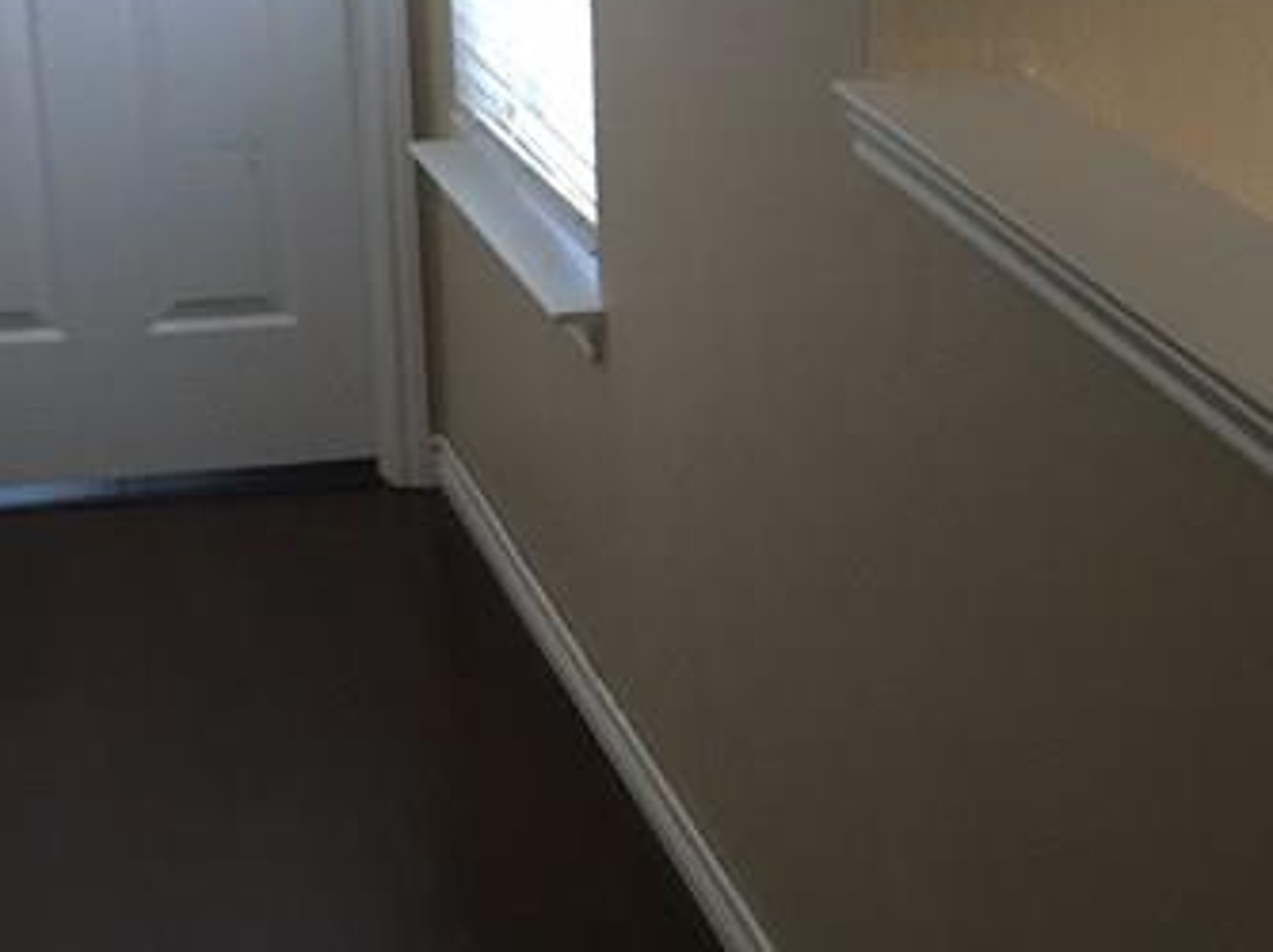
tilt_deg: -19.2
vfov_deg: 16.6
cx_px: 1334
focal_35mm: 89
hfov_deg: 21.1
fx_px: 3271
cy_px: 556
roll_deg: -3.9
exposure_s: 1/30
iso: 100
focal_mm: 4.15
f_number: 2.2
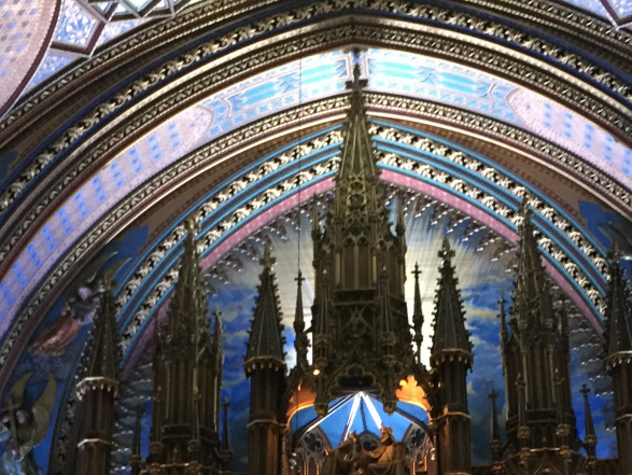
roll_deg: +0.2
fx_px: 1443
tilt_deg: +25.4
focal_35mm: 79
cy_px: 556
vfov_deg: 17.9
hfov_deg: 24.7
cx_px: 381
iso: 250
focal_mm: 4.15
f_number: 2.2
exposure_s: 1/17
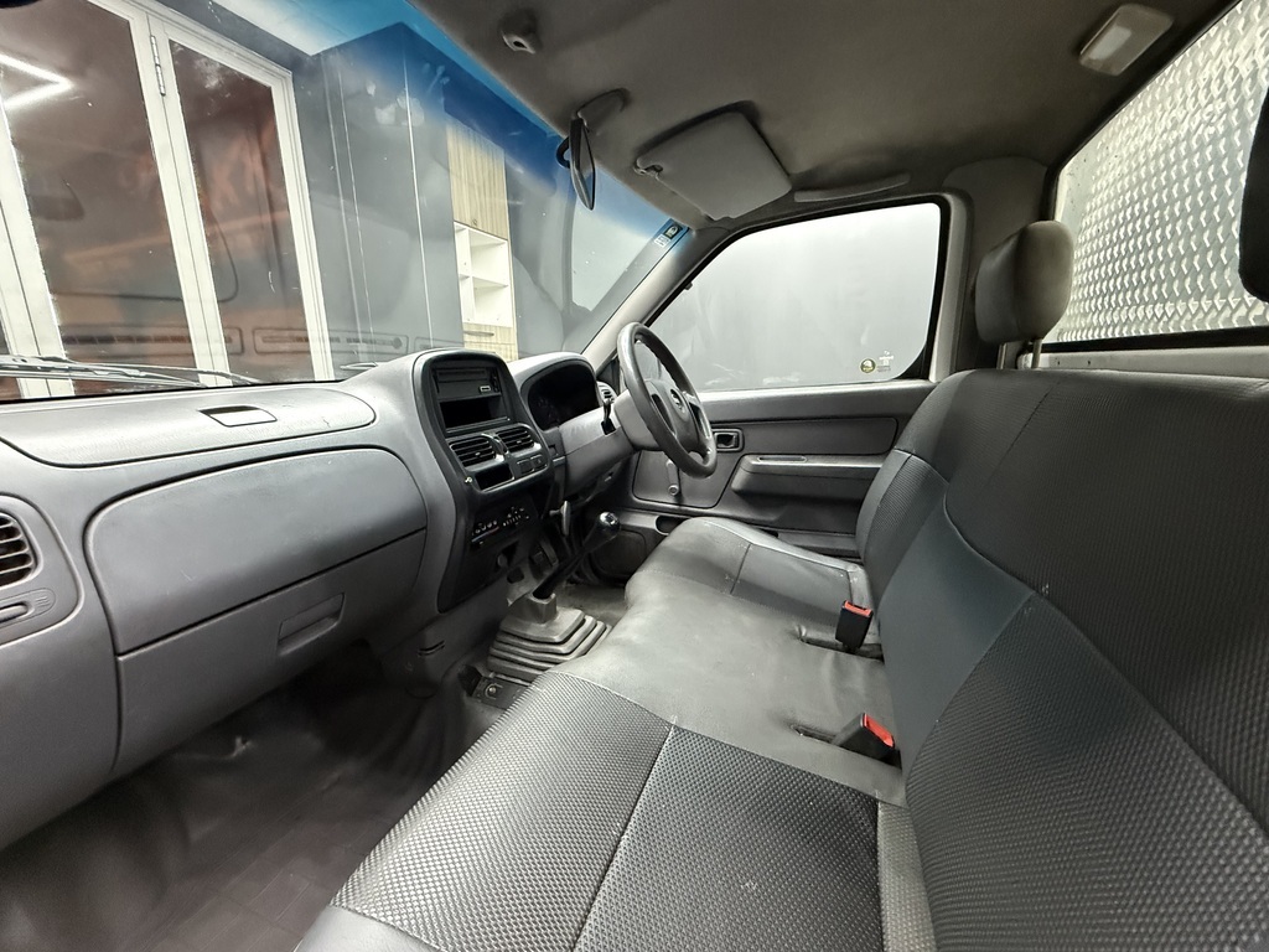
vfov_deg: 85.7
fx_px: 513
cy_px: 476
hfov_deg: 102.1
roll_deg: +1.4
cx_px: 634
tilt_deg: -11.4
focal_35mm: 14
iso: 1000
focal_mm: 2.22
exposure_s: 1/50
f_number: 2.2
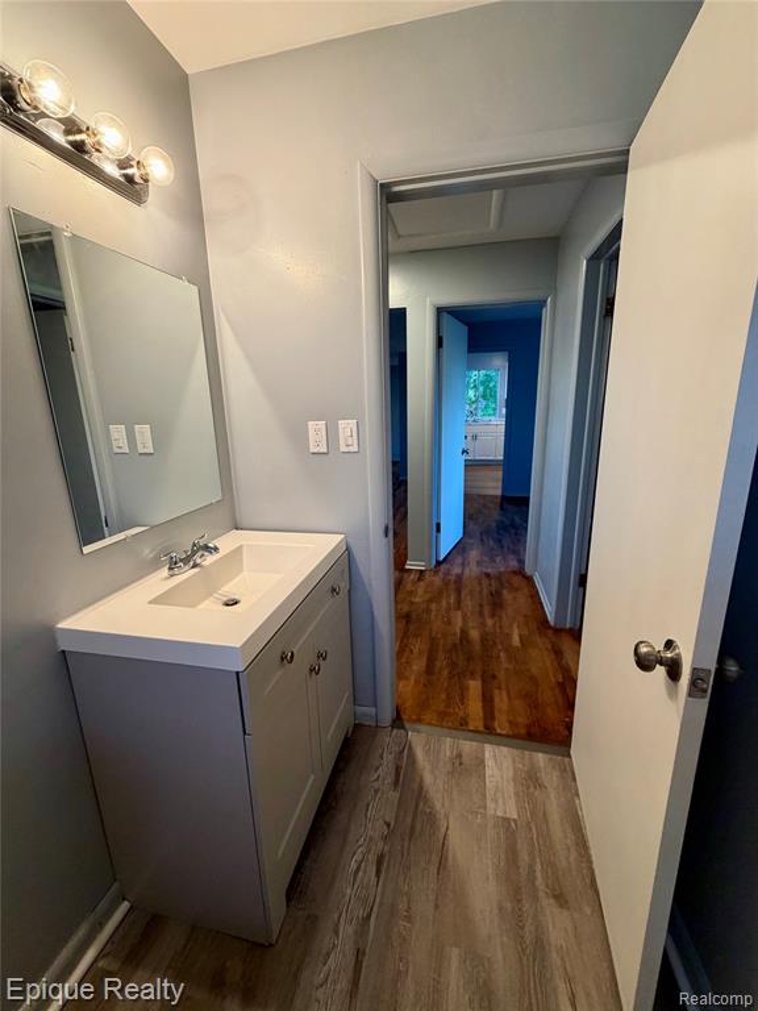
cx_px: 379
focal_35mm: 14
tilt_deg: -14.1
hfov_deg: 85.7
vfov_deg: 102.1
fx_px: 409
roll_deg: +1.5
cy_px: 506
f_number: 2.2
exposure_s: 1/60
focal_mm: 2.22
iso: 200
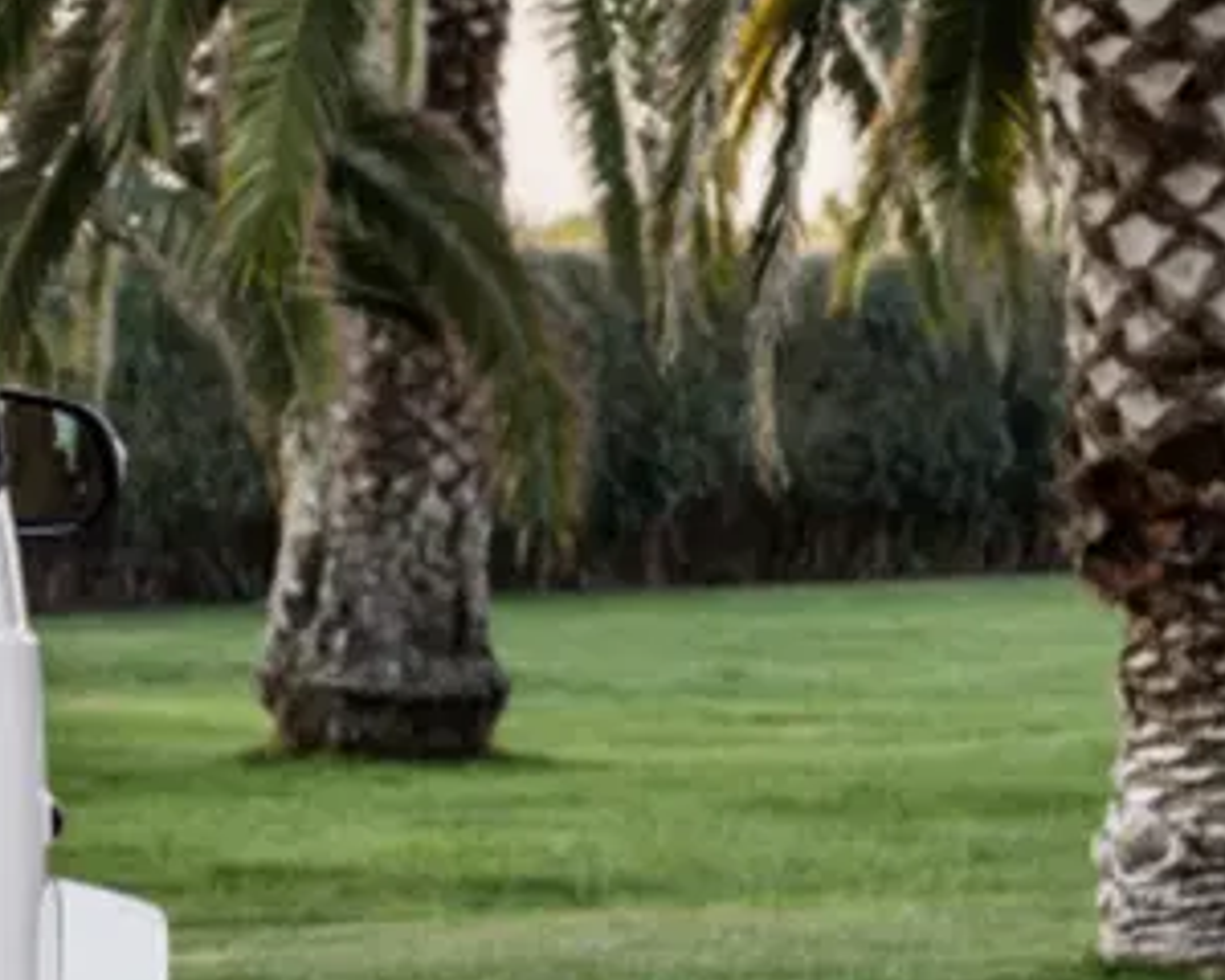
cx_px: -798
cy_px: 416
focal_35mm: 526
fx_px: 19070
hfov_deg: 3.7
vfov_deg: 2.9
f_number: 11
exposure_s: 1/4
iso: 100
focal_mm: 140
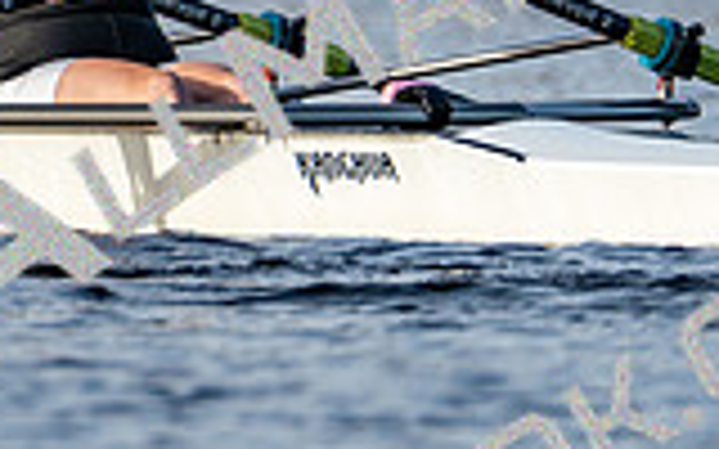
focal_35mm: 2066
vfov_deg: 0.6
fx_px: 40483
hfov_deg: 1.0
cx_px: -454
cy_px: -56
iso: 800
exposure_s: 1/2000
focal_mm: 559
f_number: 6.3
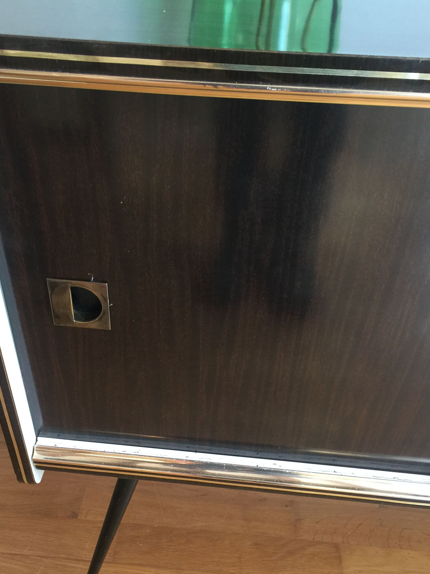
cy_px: 344
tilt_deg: -43.3
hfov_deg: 39.6
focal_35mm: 36
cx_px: 191
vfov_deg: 51.0
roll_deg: -0.8
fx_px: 596
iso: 64
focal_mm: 4.15
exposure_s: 1/33
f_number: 2.2
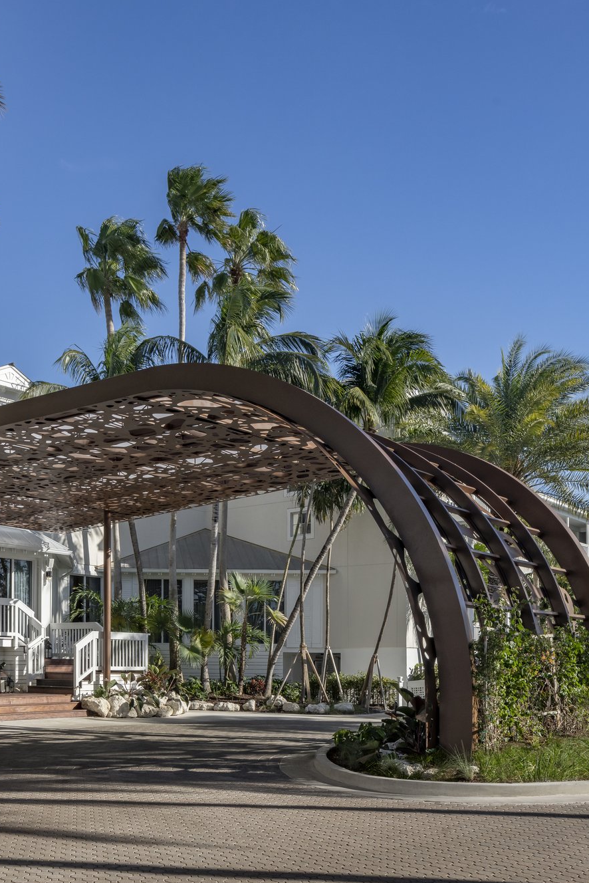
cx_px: 150
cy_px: 442
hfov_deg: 35.2
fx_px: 907
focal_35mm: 37
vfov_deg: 51.9
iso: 400
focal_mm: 24
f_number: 13
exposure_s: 1/400
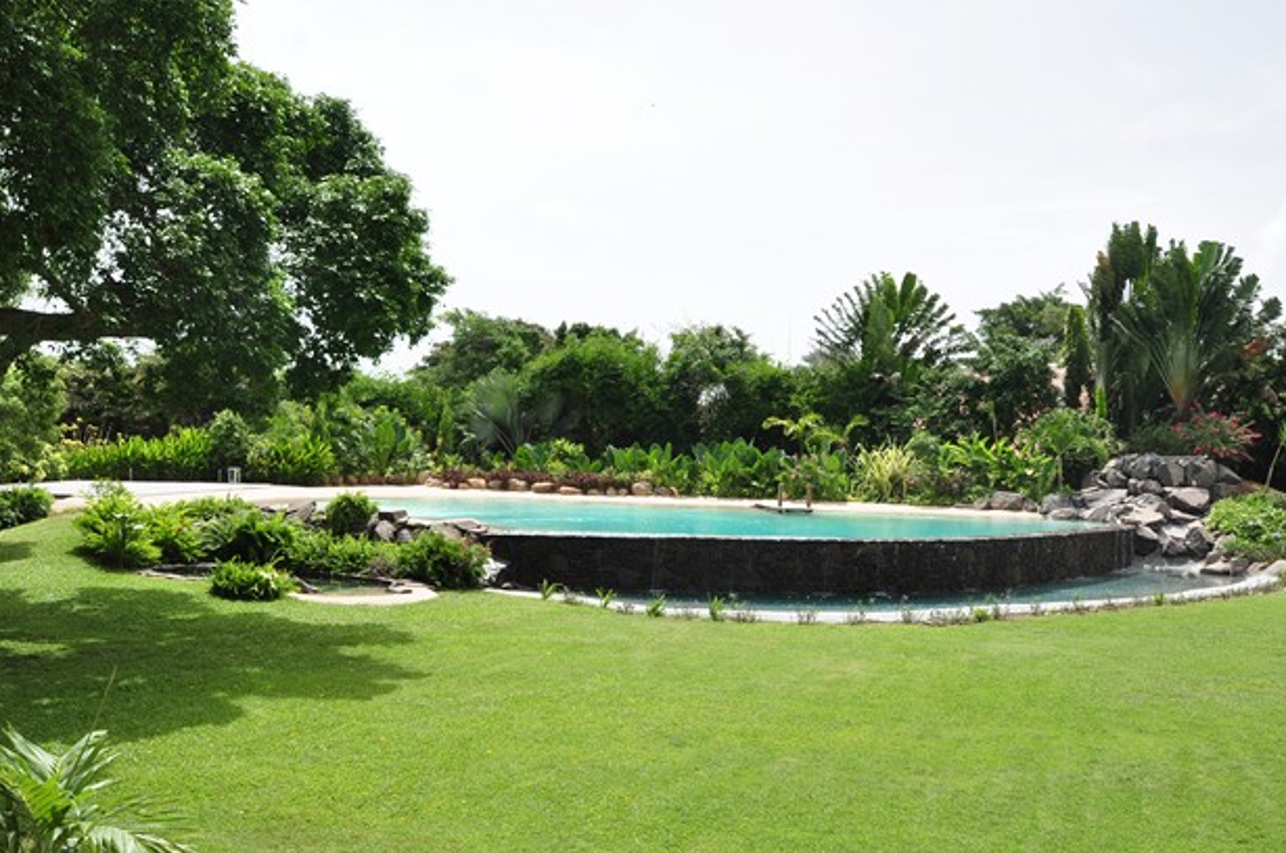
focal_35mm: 39
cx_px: 688
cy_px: 455
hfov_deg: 49.6
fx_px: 1391
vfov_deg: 34.1
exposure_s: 1/400
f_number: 11
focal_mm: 20
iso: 400
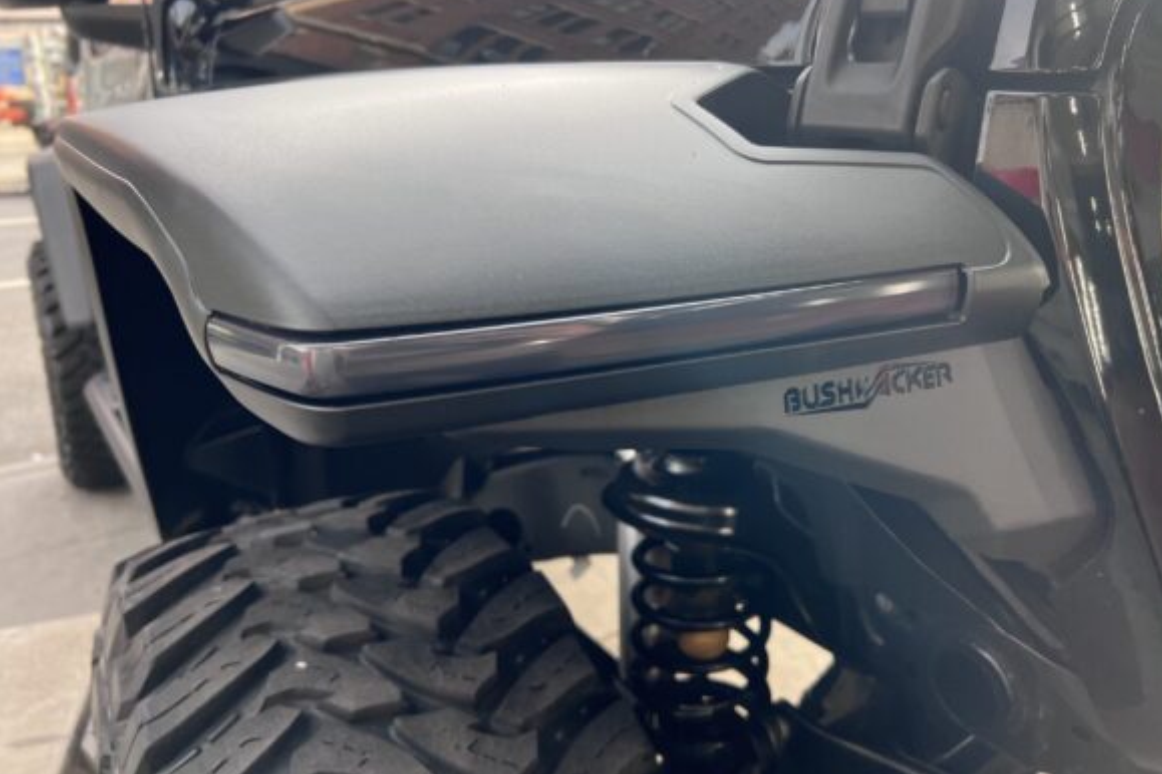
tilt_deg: -17.5
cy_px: 327
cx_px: 598
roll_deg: +0.7
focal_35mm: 28
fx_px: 904
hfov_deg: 65.5
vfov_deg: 46.2
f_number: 1.5
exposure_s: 1/121
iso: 80
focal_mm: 5.7
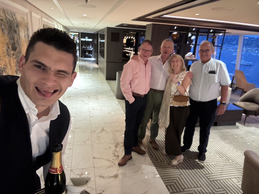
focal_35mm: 23
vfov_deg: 58.9
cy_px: 97
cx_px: 130
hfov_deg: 73.9
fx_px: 172
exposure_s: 1/16
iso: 640
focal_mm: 2.69
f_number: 1.9
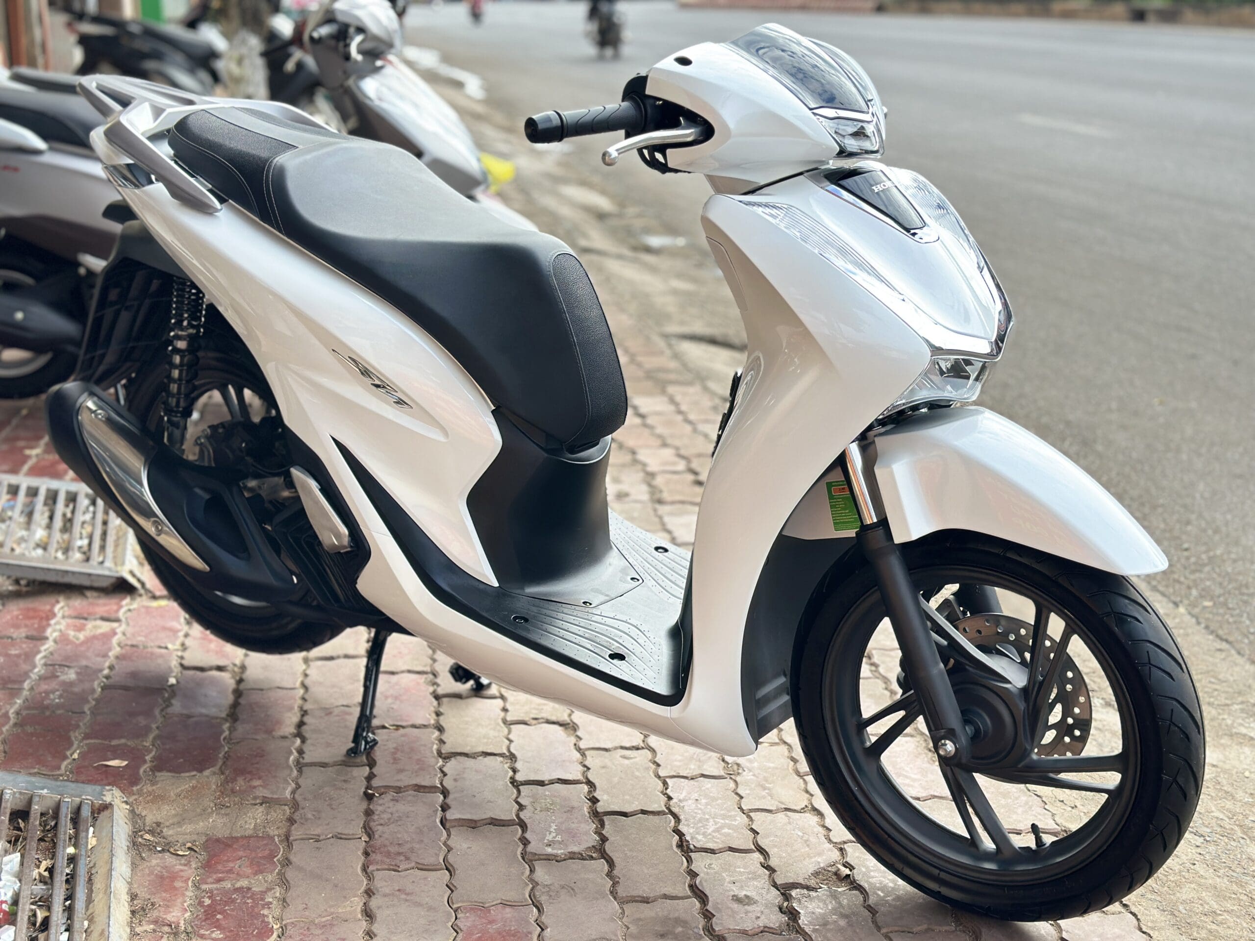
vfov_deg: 30.3
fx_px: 1740
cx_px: 628
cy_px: 470
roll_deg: +1.3
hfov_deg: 39.7
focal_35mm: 48
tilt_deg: -15.0
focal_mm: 6.86
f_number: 1.78
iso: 80
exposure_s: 1/785
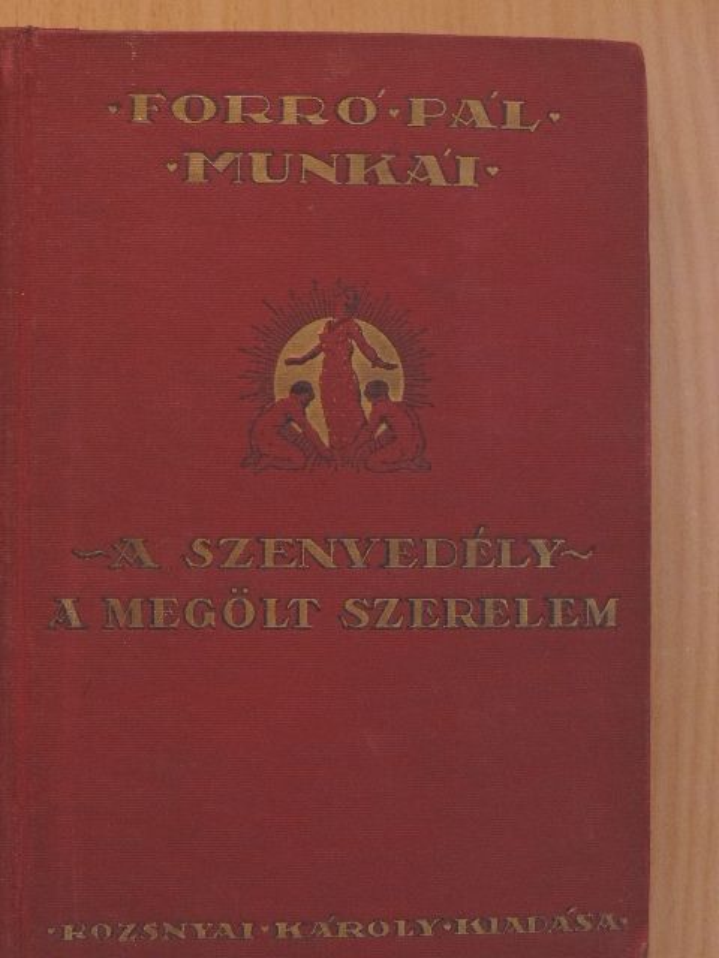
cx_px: 360
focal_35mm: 75
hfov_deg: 19.6
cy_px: 479
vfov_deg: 26.0
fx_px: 2077
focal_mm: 13.3
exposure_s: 1/50
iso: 800
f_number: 3.9
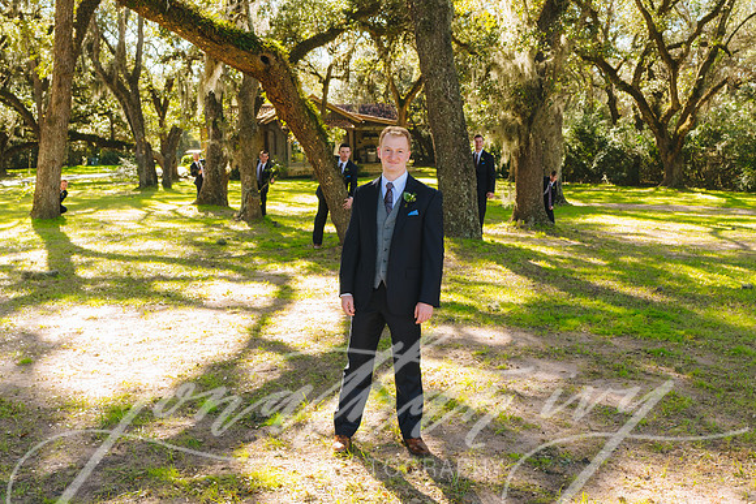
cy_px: 272
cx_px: 380
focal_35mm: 42
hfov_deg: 46.2
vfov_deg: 31.8
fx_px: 885
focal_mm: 35
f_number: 6.3
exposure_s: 1/160
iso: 400
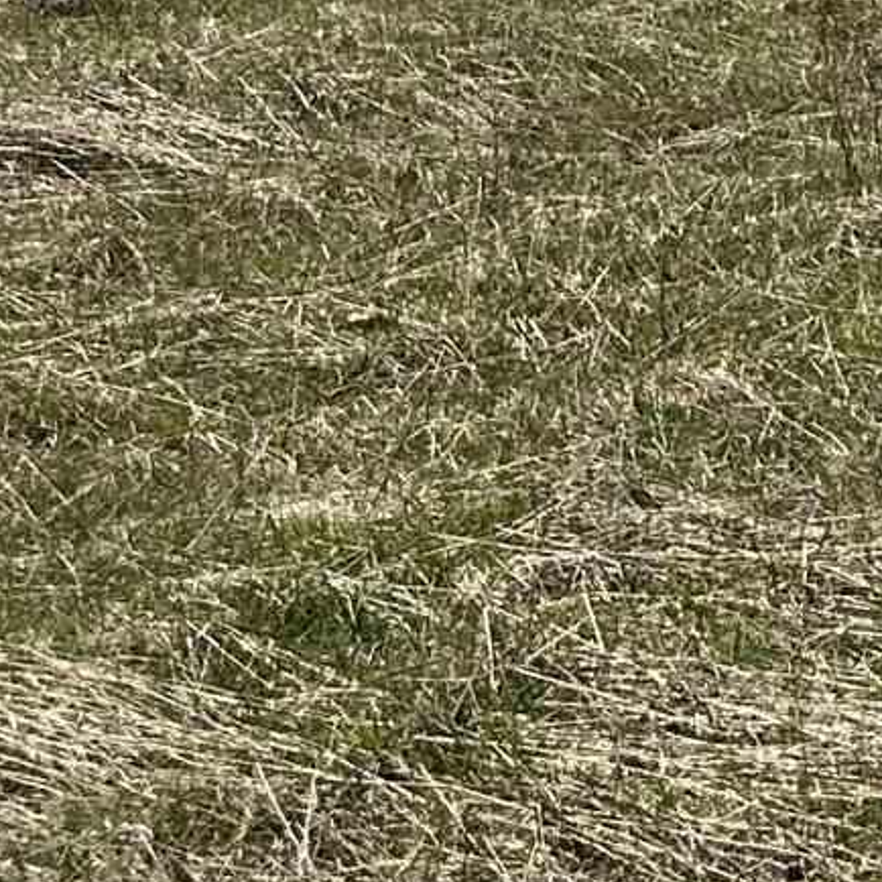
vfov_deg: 10.8
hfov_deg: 9.7
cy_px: -750
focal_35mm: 150
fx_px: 4324
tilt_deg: +3.2
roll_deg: -0.9
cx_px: 2398
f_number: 1.78
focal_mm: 6.86
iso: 80
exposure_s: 1/5000
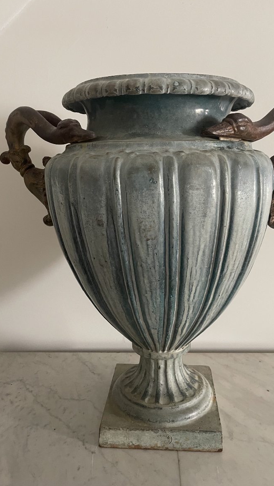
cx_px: 150
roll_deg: -0.3
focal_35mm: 28
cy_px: 238
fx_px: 361
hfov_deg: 41.5
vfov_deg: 67.9
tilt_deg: -9.7
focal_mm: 5.1
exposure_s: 1/60
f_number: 1.6
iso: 400
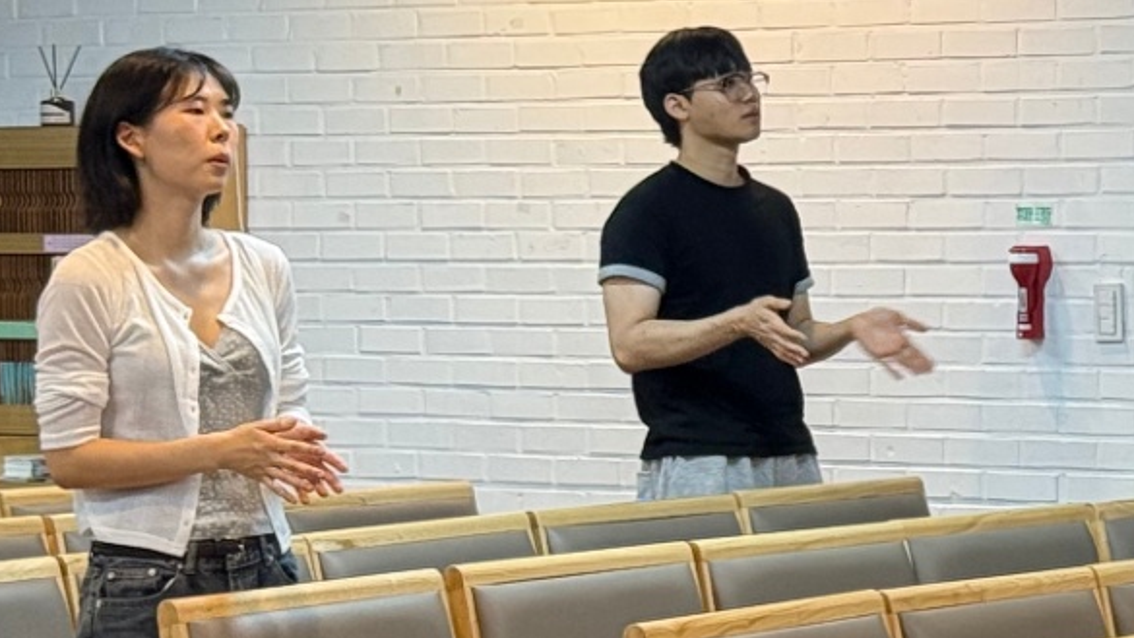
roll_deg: +0.4
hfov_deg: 12.7
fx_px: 4901
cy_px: 209
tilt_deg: -0.5
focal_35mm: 163
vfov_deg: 7.4
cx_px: 1570
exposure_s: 1/60
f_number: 1.78
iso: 64
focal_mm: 6.76
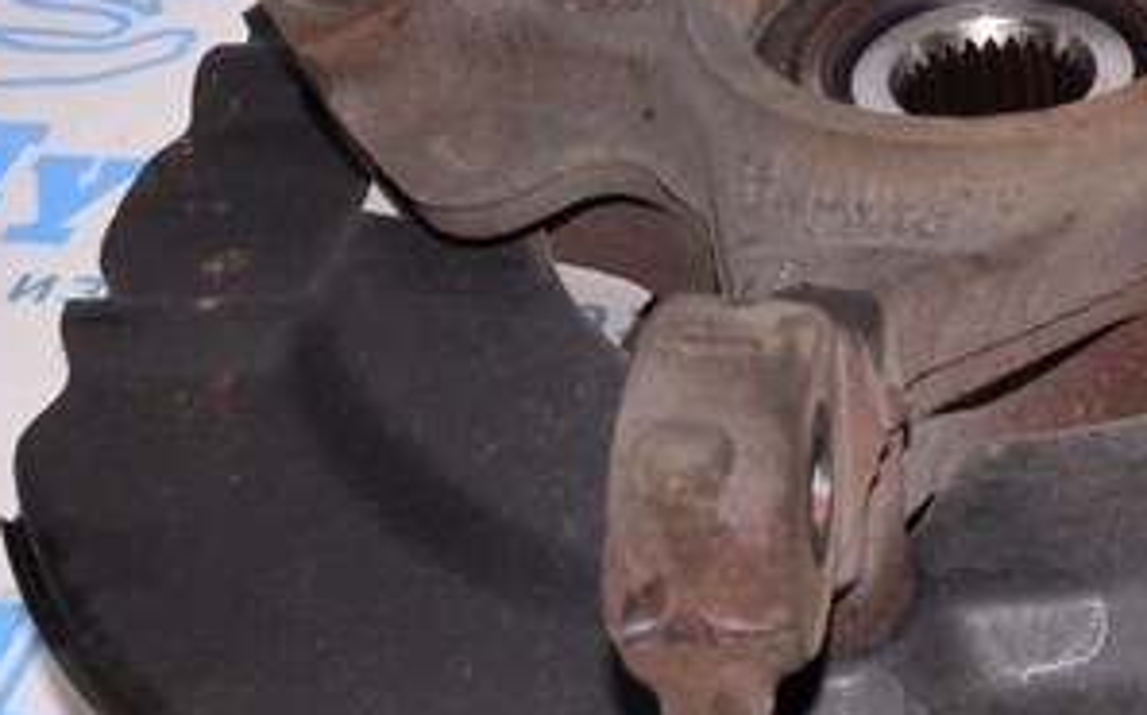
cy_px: -2
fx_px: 3623
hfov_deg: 17.9
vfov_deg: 11.2
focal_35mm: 116
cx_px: 873
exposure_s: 1/200
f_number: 8
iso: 1600
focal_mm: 22
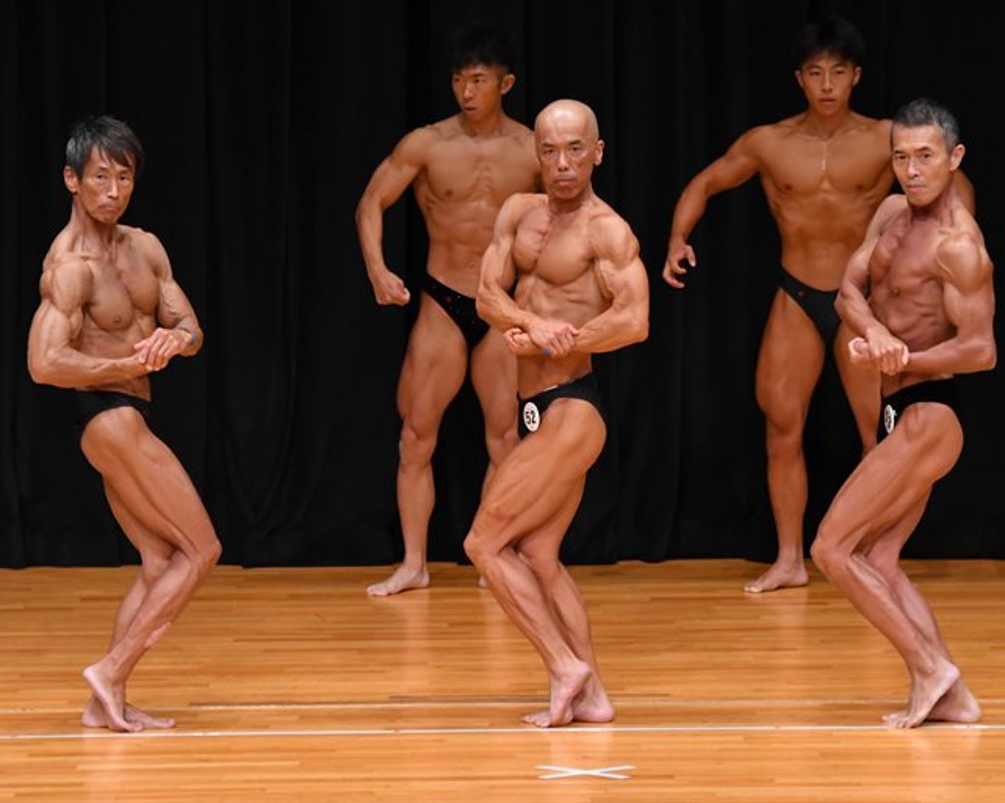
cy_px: 402
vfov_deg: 5.1
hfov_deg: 6.3
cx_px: 480
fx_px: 9098
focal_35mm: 306
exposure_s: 1/400
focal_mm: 180
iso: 3200
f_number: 5.6
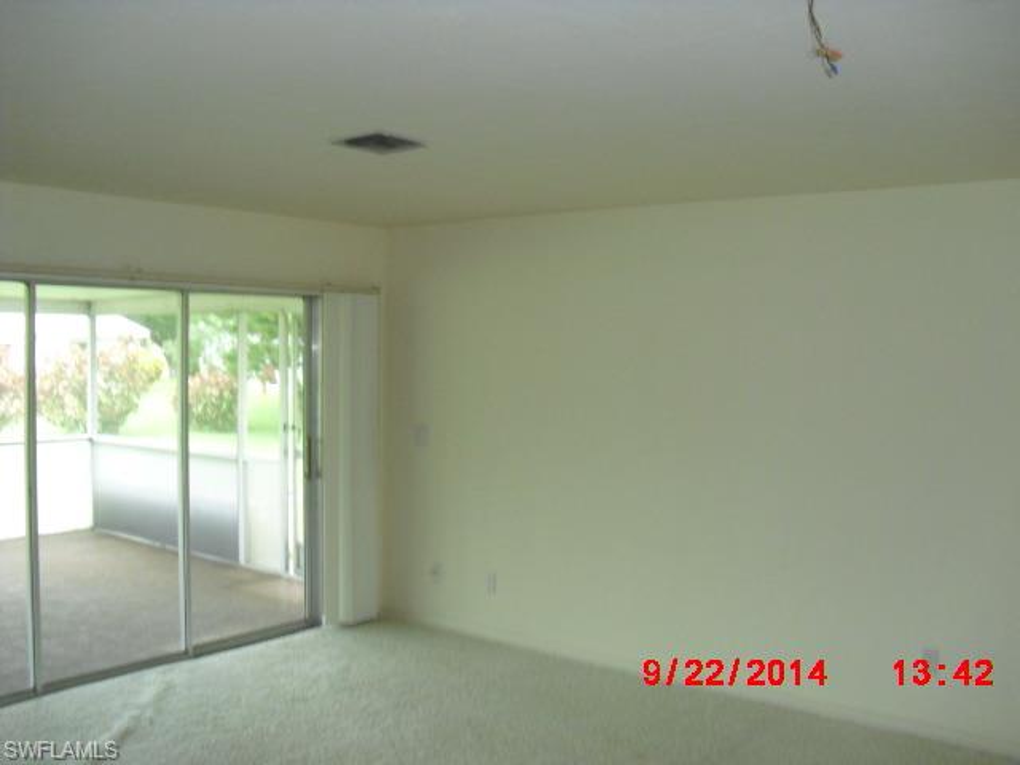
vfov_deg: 39.7
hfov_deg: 51.4
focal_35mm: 36
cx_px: 510
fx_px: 1061
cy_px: 382
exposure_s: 1/60
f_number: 3.1
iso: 400
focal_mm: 6.3
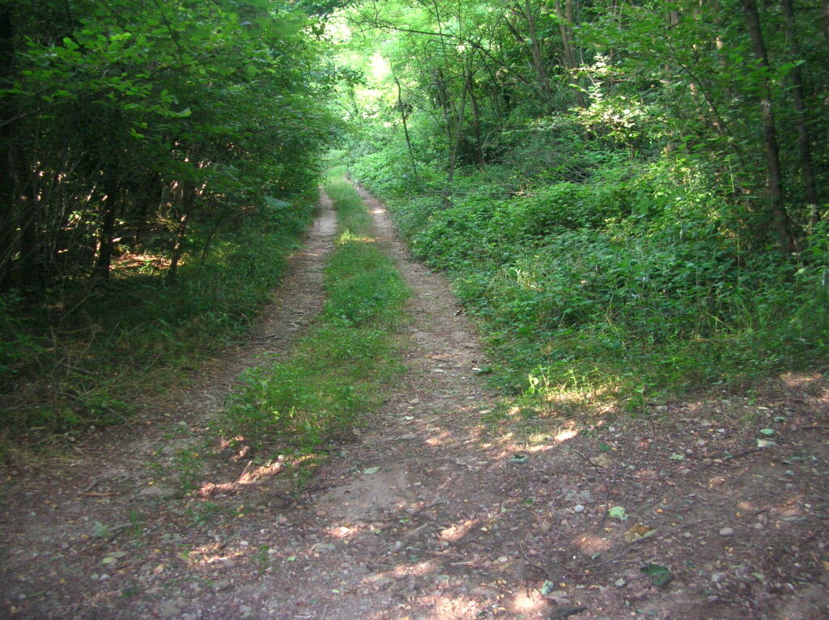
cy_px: 310
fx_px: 837
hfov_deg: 52.7
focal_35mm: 35
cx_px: 414
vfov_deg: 40.6
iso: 118
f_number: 2.8
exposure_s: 1/60.1
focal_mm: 5.8
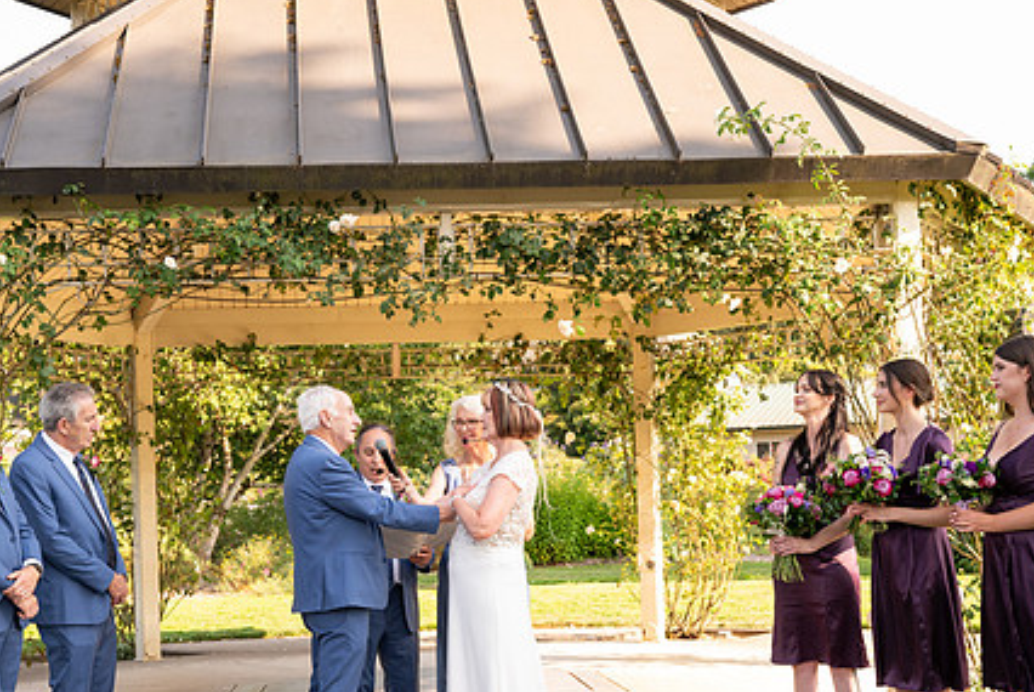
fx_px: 1955
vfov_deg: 20.0
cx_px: 524
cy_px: 436
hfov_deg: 29.6
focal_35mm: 68
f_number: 5.6
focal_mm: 50
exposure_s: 1/400
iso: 640
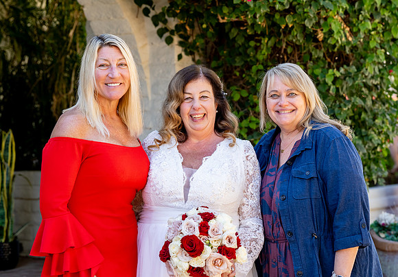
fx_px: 1225
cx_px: 208
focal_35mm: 109
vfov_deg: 12.9
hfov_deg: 18.5
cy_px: 138
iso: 500
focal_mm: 106
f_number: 5.6
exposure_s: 1/250
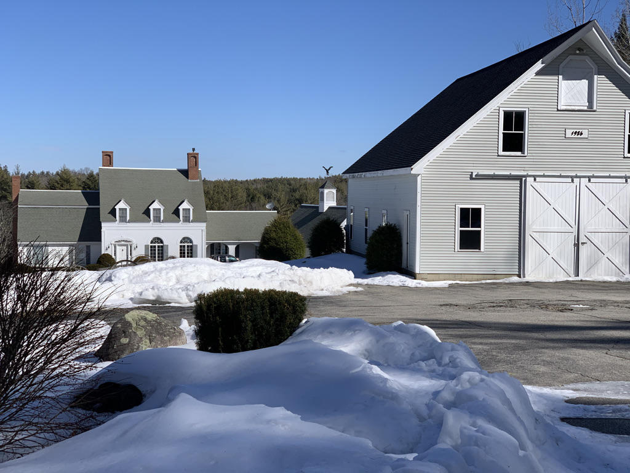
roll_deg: -1.0
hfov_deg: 36.8
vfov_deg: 28.0
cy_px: 236
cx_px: 315
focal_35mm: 52
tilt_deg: -2.6
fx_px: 946
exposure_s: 1/1996
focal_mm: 6
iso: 16
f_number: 2.4
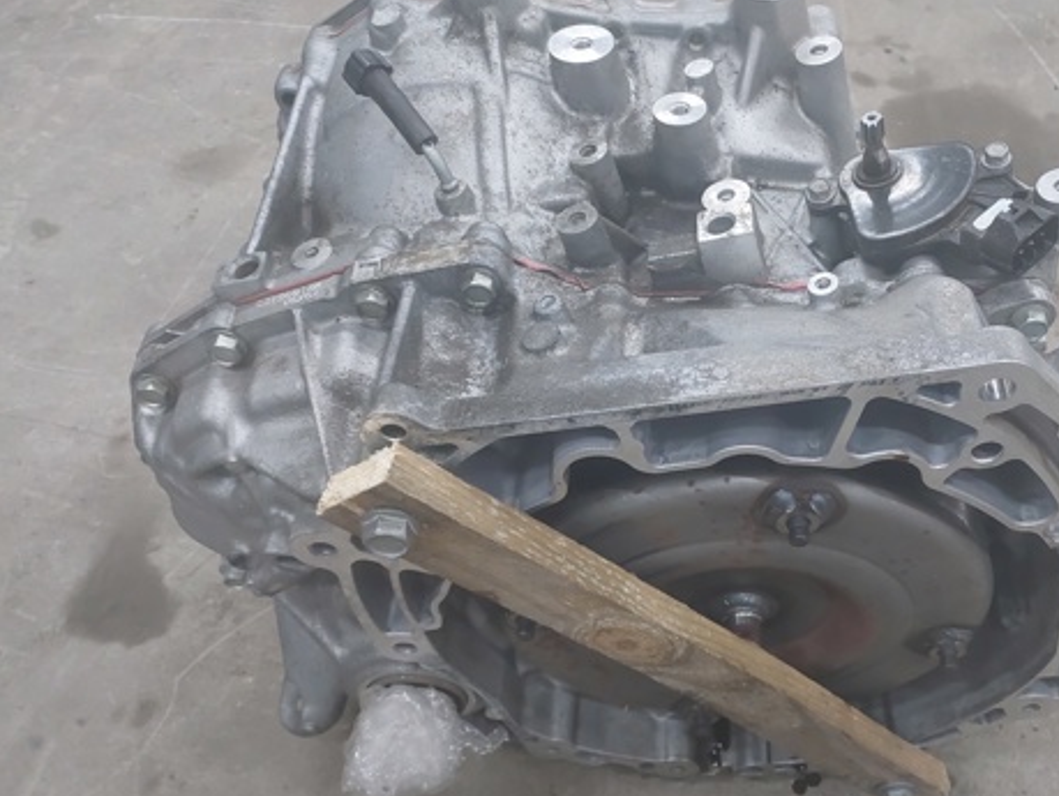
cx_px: 678
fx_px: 1194
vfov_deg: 36.7
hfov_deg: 47.3
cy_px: 480
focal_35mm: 39
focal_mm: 5.32
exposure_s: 1/60
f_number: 1.8
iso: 500
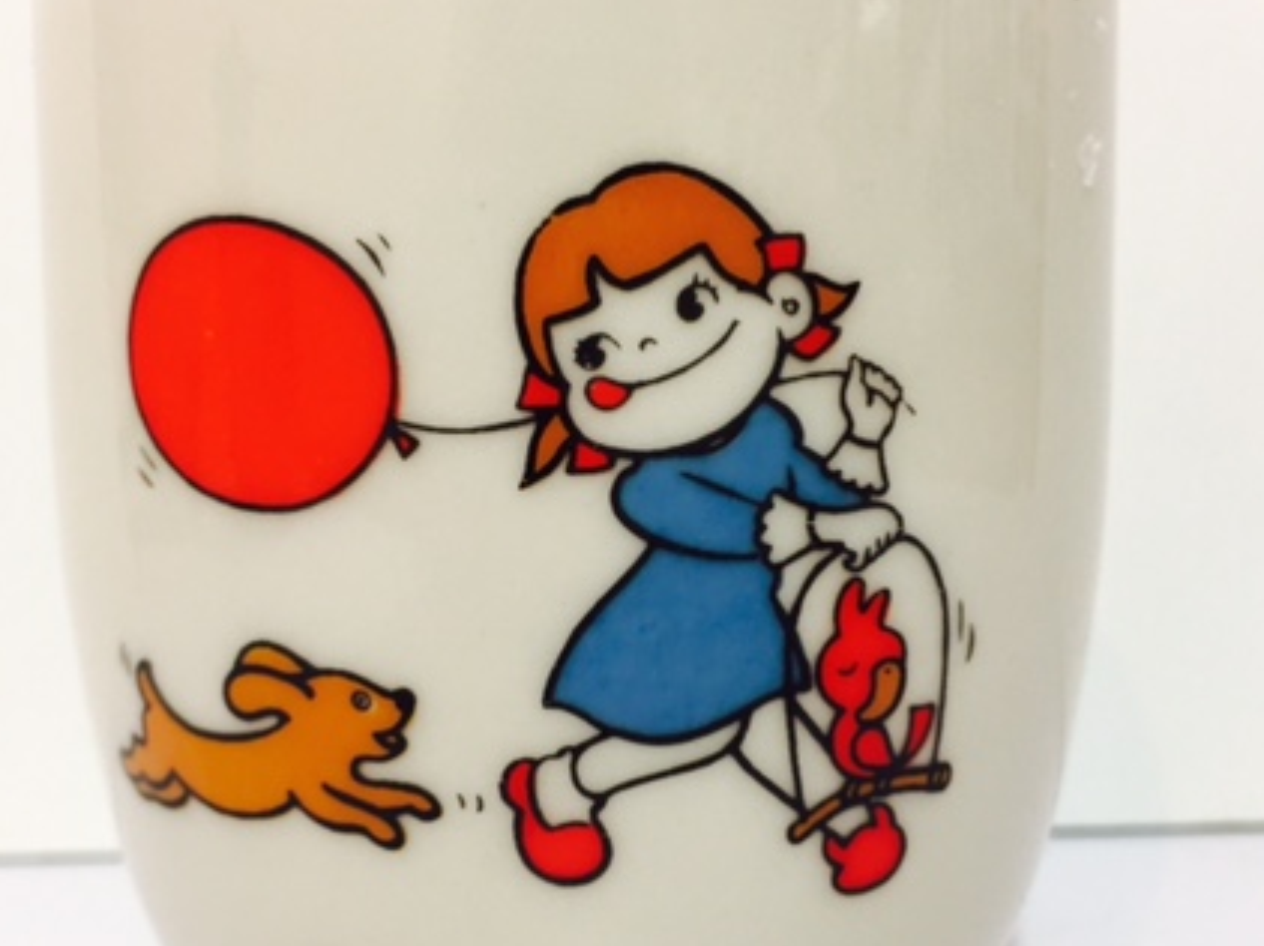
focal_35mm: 44
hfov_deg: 43.0
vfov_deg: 32.8
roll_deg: -1.6
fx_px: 1606
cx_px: 605
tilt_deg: -4.7
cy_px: 551
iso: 125
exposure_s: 1/33
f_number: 2.2
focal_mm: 4.15
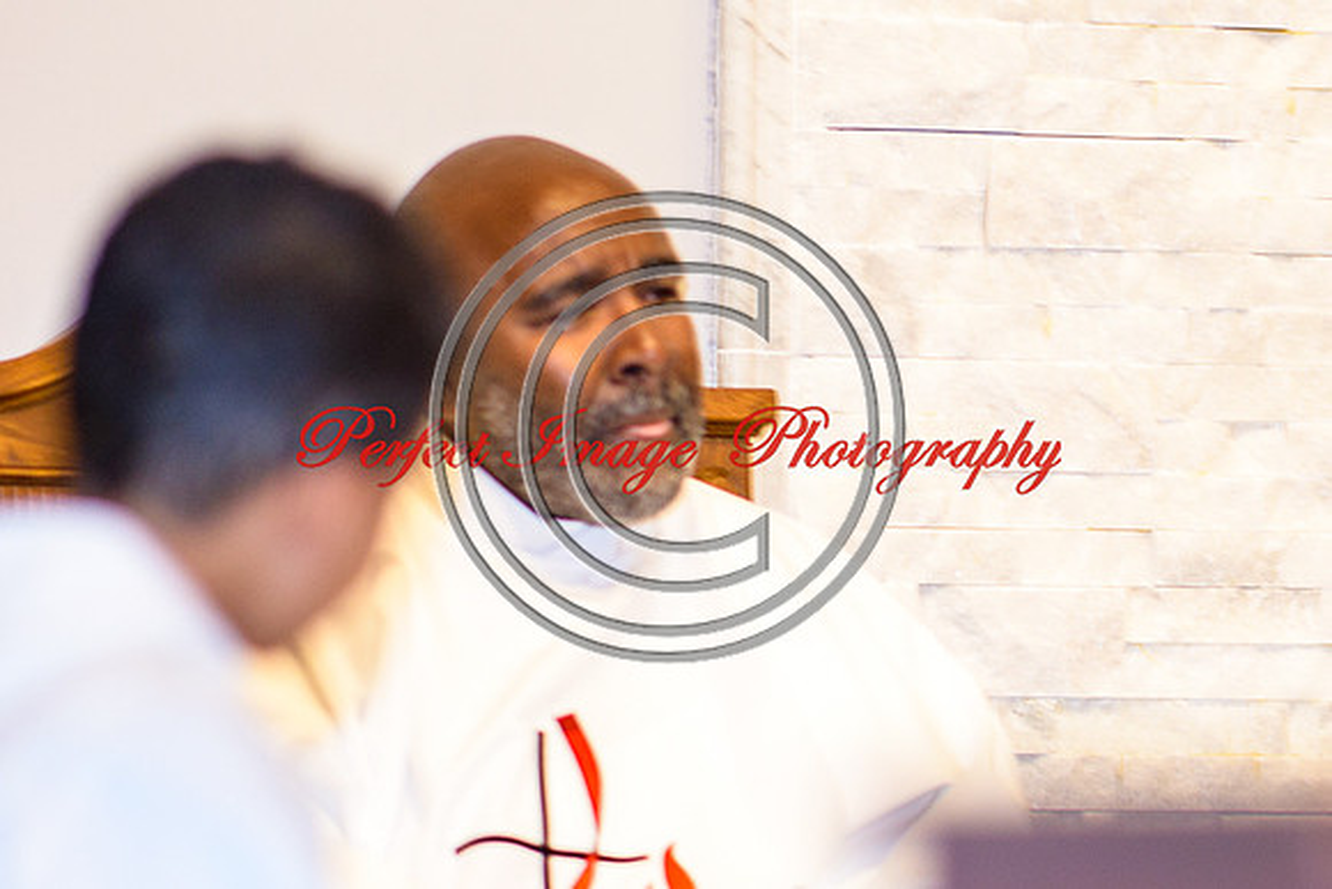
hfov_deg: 5.5
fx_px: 13943
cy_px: 633
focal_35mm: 377
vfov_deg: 3.7
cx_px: 843
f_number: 1.4
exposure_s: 1/100
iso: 110
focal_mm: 105
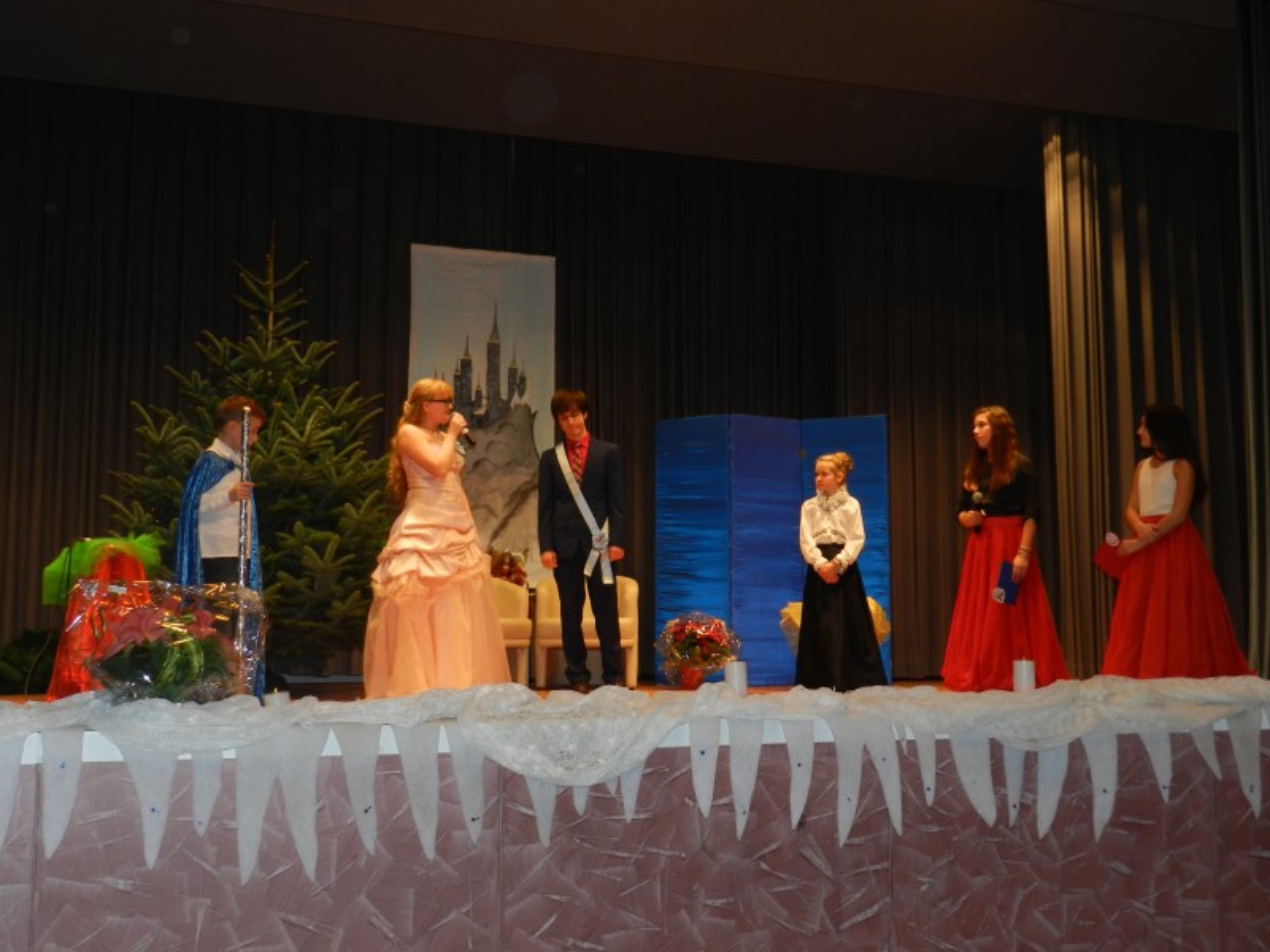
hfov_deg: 49.0
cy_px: 476
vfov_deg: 37.7
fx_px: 1394
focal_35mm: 38
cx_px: 635
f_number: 4
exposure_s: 1/30
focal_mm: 6.7
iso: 200
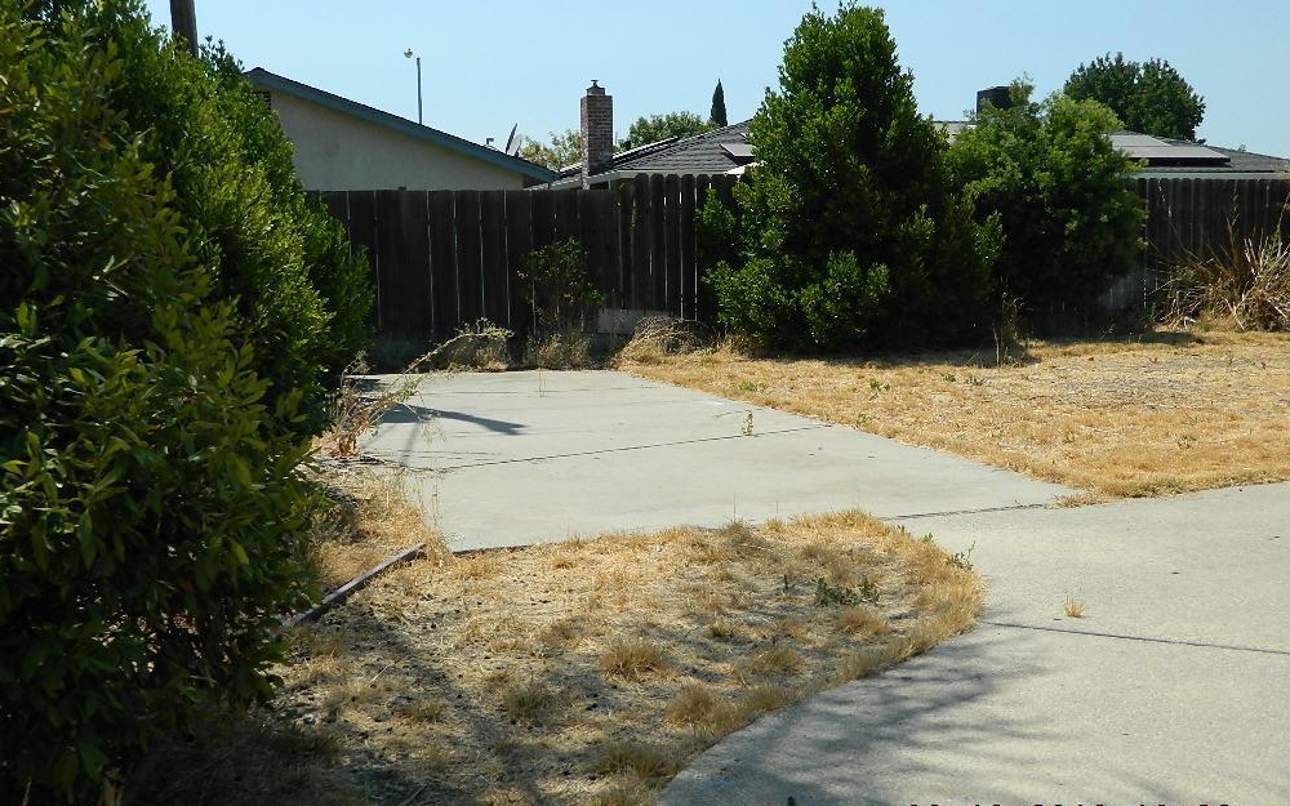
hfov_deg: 51.5
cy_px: 429
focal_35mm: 38
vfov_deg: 33.6
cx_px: 651
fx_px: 1336
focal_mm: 6.2
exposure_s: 1/160
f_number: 9.4
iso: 80
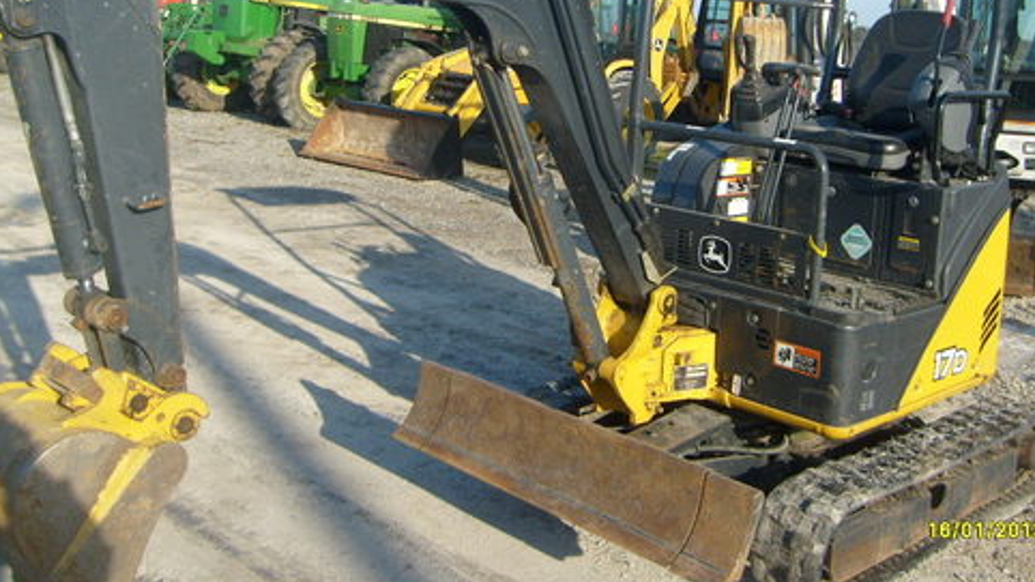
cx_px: 575
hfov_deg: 47.3
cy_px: 183
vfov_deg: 27.5
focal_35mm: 43
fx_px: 1180
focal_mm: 5.8
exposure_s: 1/180
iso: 80
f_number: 7.1
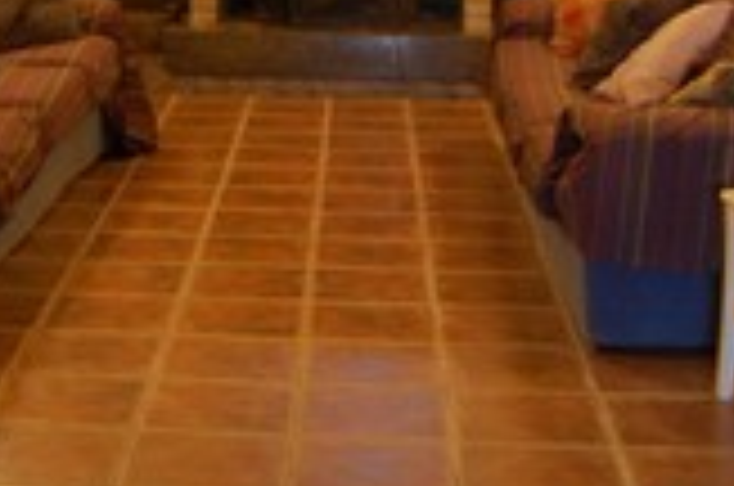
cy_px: -146
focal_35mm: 83
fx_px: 1689
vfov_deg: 15.6
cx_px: 198
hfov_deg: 24.3
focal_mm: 20
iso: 800
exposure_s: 1/15
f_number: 3.8
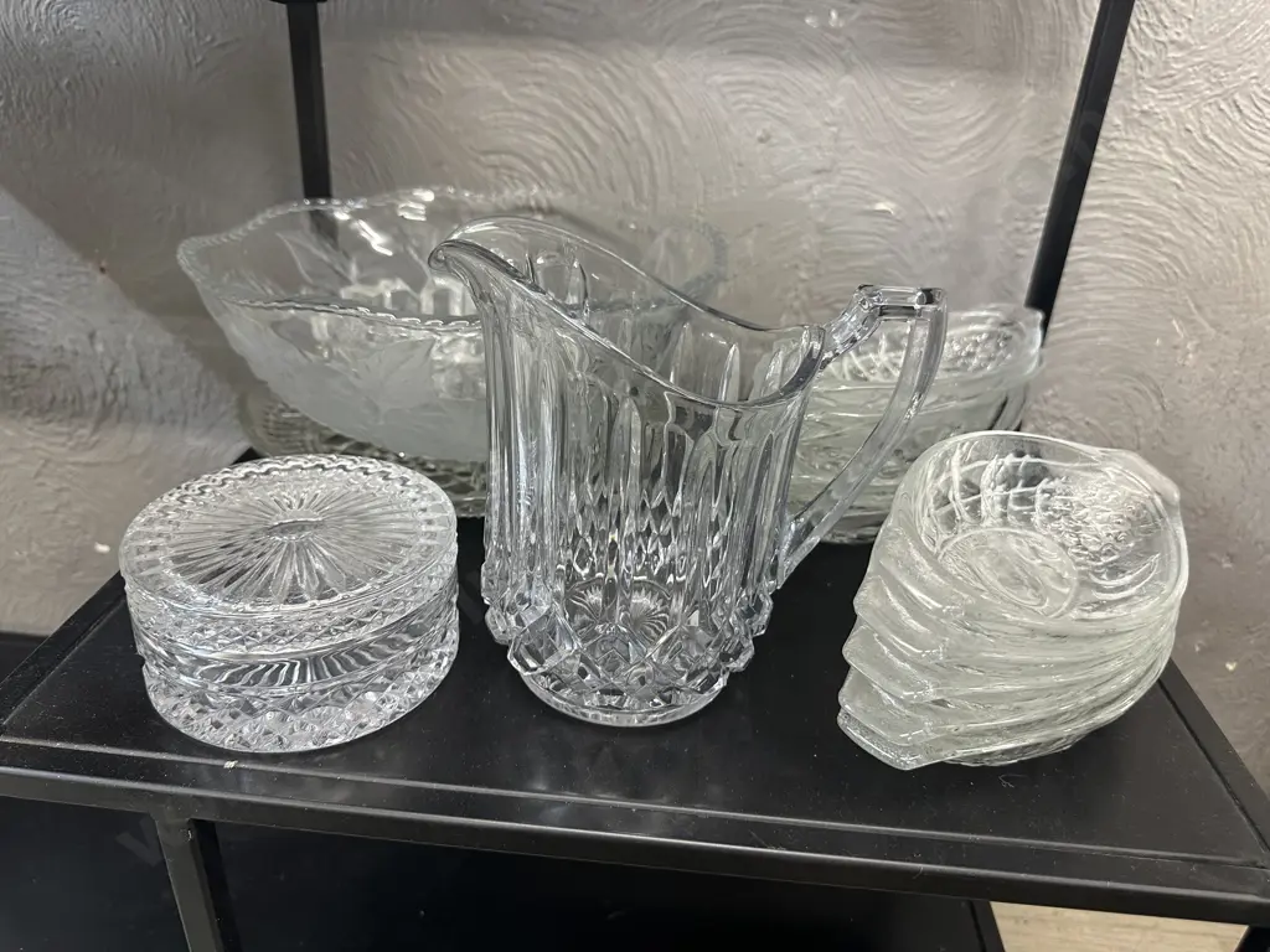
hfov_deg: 71.6
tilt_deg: -26.3
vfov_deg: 56.8
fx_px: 881
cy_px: 476
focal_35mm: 24
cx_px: 635
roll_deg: -2.7
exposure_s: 1/50
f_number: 1.78
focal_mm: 6.86
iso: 200
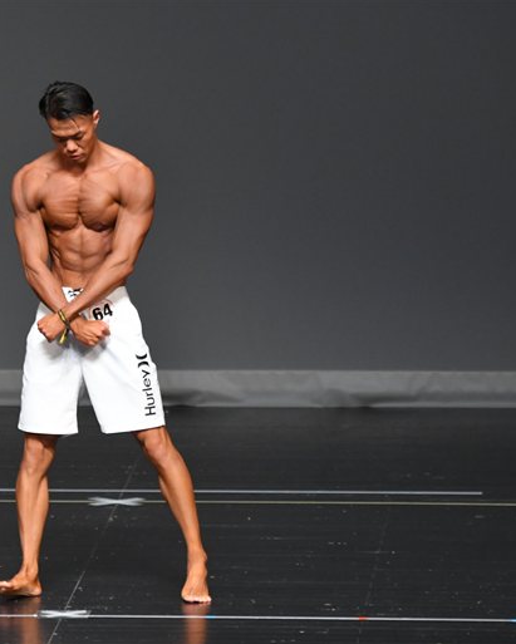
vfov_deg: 4.3
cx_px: 82
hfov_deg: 3.5
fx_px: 8506
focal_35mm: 446
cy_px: 323
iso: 2500
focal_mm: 210
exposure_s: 1/400
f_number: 5.6
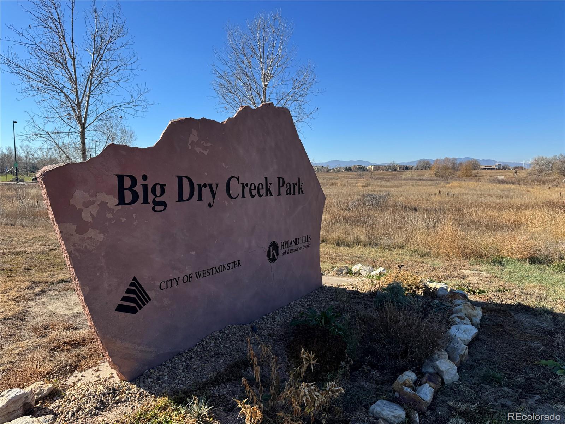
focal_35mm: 24
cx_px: 282
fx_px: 392
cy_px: 212
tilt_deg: -6.2
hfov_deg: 71.6
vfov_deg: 56.8
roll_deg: -0.1
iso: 80
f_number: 1.78
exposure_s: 1/2959
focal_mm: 6.76
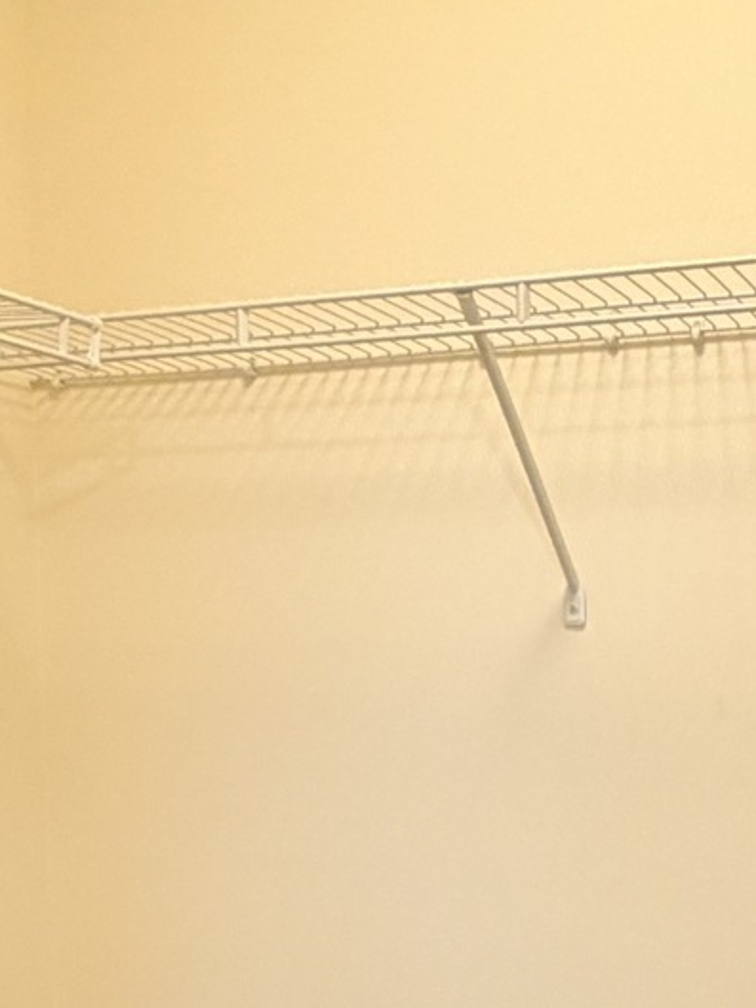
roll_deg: -0.1
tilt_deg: -9.5
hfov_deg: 24.0
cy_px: 968
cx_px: 423
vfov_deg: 29.9
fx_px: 1776
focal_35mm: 61
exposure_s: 1/60
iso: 250
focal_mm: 2.22
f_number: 2.2
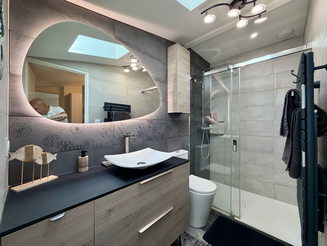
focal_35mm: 14
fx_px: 132
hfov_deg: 102.1
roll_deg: +0.5
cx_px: 164
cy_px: 123
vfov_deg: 85.7
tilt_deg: +0.8
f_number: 2.2
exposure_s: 1/100
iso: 100
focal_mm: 2.22
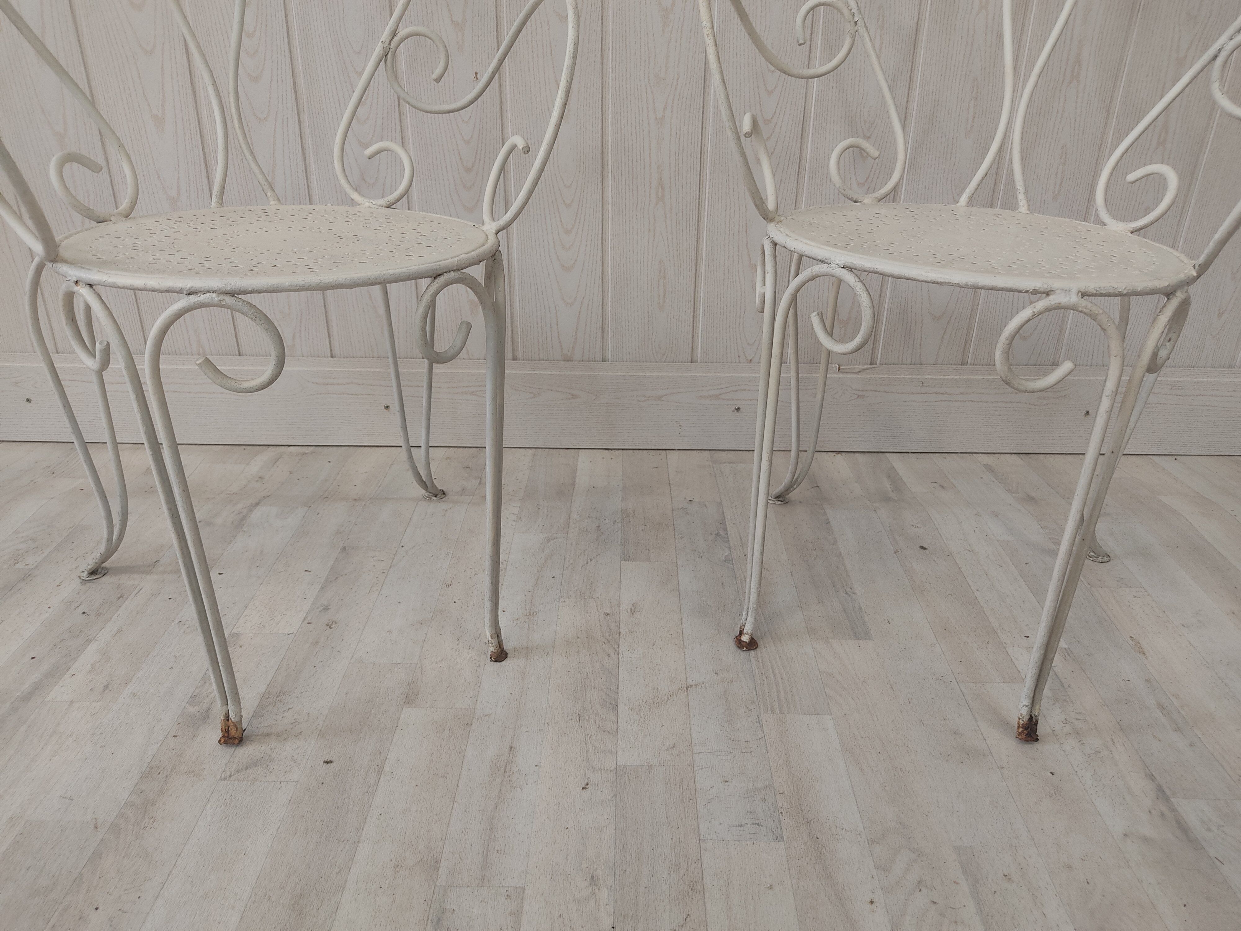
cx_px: 620
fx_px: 932
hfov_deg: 67.3
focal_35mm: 26
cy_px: 466
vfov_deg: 53.1
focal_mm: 4.74
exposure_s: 1/33
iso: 249
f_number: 1.79
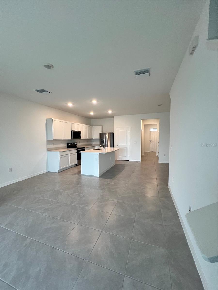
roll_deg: +0.8
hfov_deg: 89.9
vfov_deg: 106.2
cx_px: 109
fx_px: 109
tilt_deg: -4.1
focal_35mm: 13
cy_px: 145
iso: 250
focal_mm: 1.57
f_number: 1.8
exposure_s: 1/120
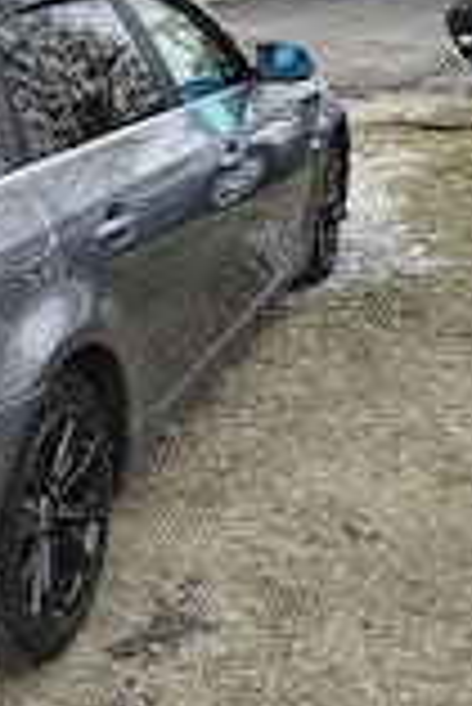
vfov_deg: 32.7
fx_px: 1197
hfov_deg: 20.3
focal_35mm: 61
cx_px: -148
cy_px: 256
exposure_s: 1/667
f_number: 1.8
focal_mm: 5.56
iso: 101
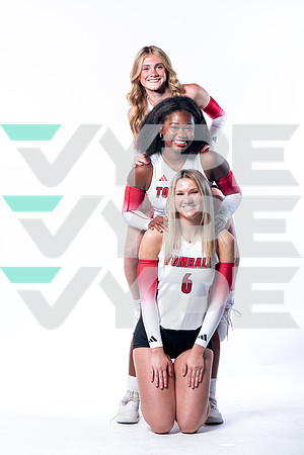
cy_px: 228
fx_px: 1381
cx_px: 152
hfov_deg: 12.6
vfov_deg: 18.8
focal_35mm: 109
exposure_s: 1/250
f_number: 5.6
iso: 100
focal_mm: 109
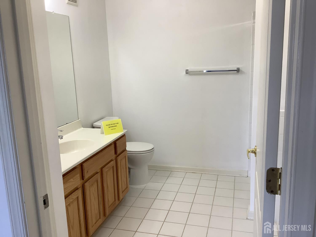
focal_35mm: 31
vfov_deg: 45.4
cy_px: 118
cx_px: 158
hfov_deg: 58.4
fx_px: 283
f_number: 2.4
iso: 80
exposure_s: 1/100
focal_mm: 3.3
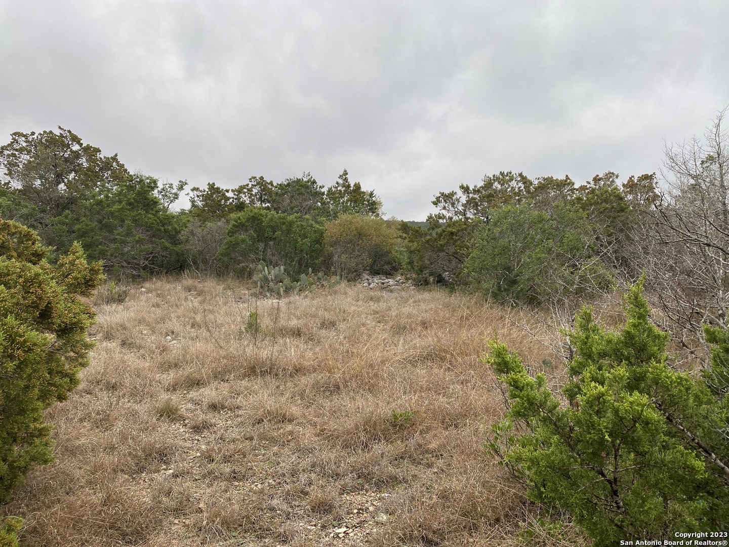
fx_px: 548
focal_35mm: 26
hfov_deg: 67.3
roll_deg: +2.3
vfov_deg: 53.1
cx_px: 364
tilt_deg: -4.2
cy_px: 274
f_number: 1.8
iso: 32
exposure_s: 1/368
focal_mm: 4.25
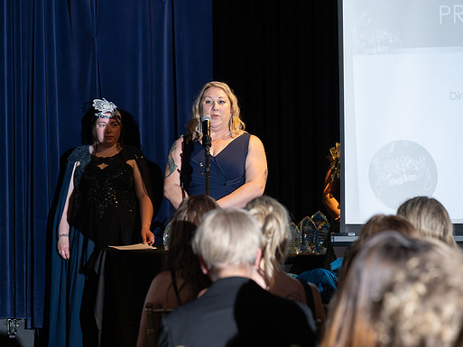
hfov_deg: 12.1
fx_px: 2181
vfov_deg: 9.1
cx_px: 219
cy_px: 174
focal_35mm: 163
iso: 2500
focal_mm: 150
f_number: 5
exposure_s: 1/200
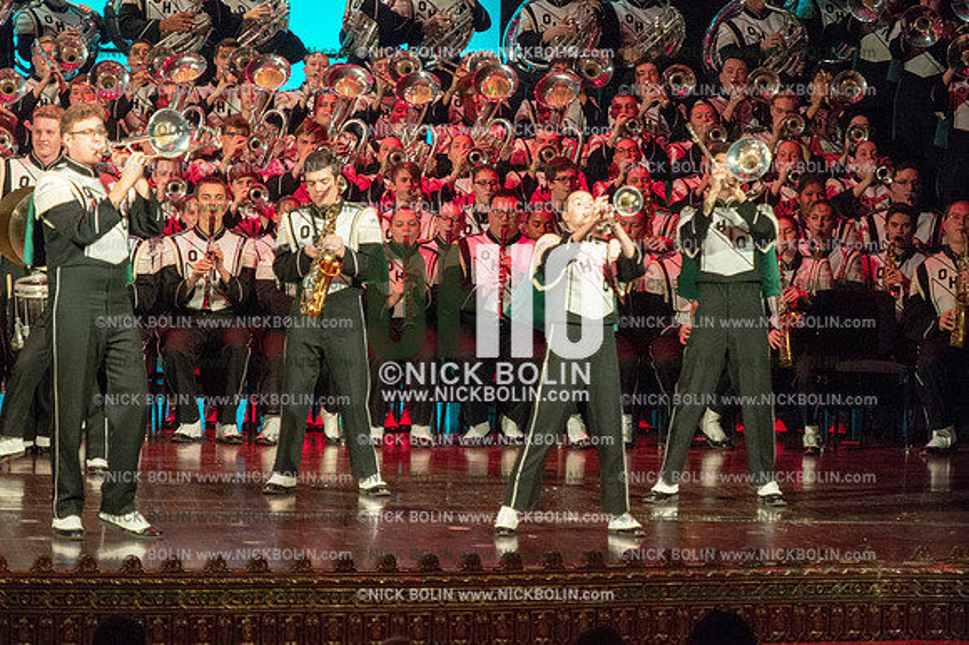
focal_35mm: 230
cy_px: 322
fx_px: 6187
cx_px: 484
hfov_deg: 9.0
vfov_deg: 6.0
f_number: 5.6
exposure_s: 1/320
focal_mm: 230
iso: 8000
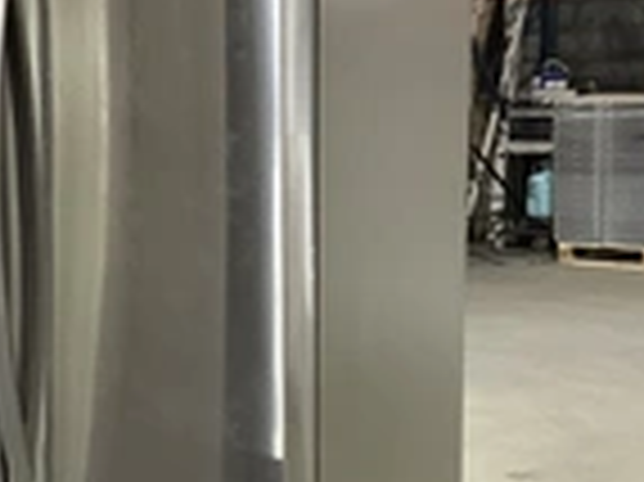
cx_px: 18
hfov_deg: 21.8
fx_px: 1617
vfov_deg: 16.8
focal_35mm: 87
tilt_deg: -11.7
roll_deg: +2.1
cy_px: 378
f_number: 2.4
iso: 320
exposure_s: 1/40
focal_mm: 3.3
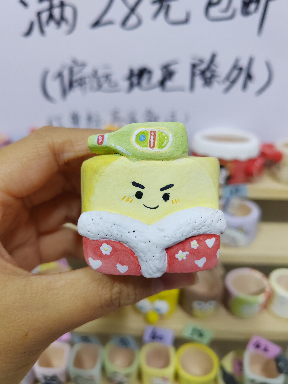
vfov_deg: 65.3
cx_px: 144
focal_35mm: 27
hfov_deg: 51.4
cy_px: 192
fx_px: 300
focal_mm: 5.52
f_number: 1.9
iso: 800
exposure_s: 1/100
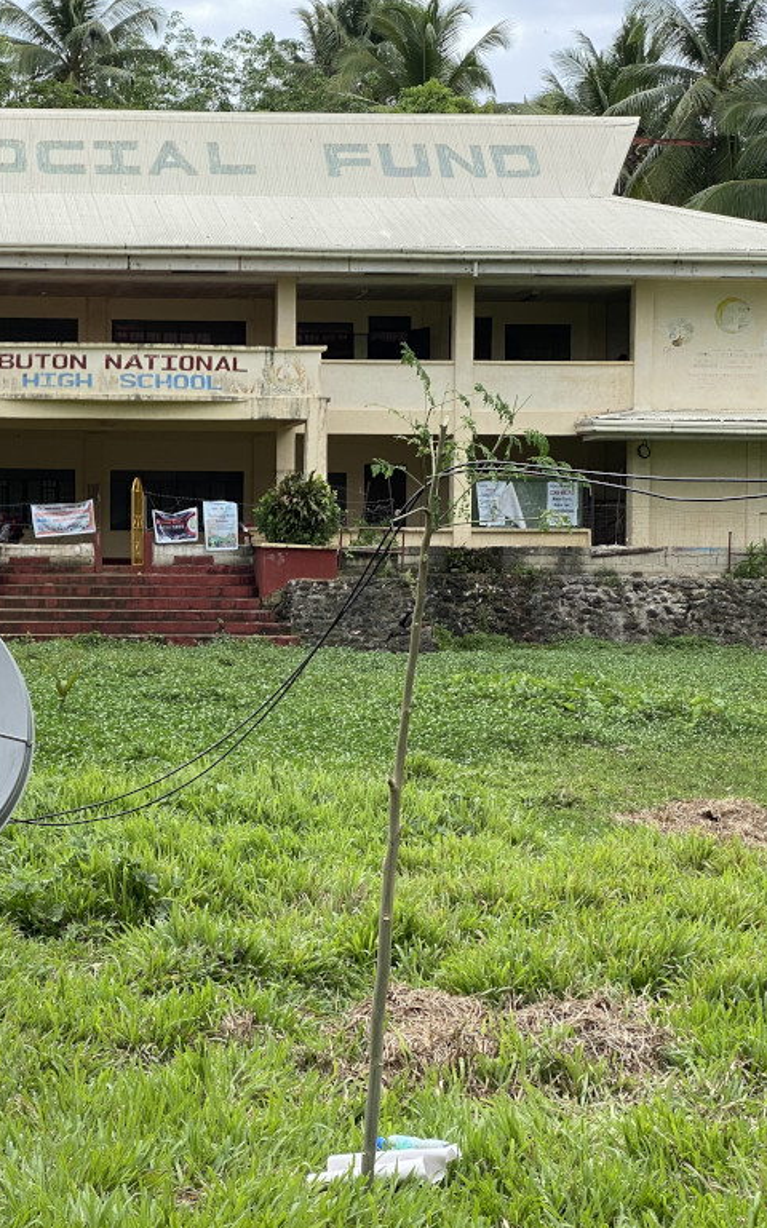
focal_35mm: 74
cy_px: 616
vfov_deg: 27.9
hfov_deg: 17.3
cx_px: 69
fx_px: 2477
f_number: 2
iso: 20
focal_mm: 6
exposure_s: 1/480
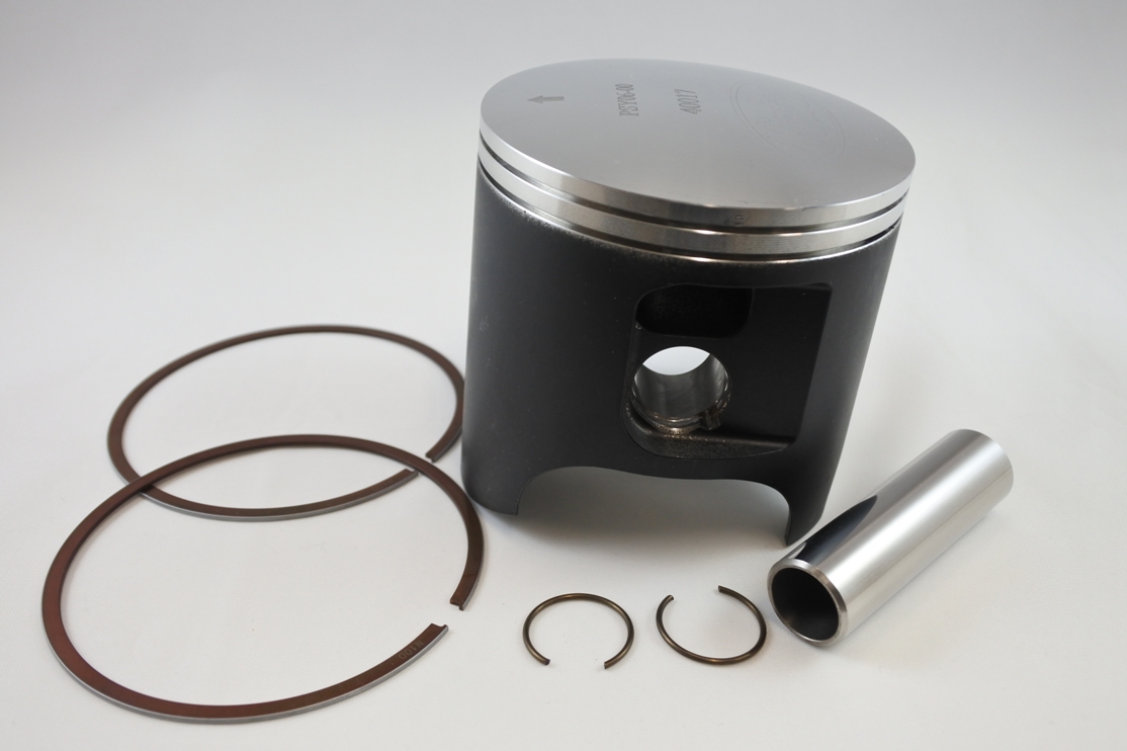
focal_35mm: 36
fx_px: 1127
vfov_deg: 36.9
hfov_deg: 53.1
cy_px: 376
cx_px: 564
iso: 400
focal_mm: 13.4
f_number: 4
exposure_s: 1/160
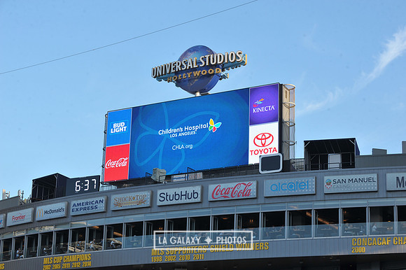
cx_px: 203
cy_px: 135
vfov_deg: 17.0
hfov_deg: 25.4
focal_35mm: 80
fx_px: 902
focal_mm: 80
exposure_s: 1/320
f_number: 9
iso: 400
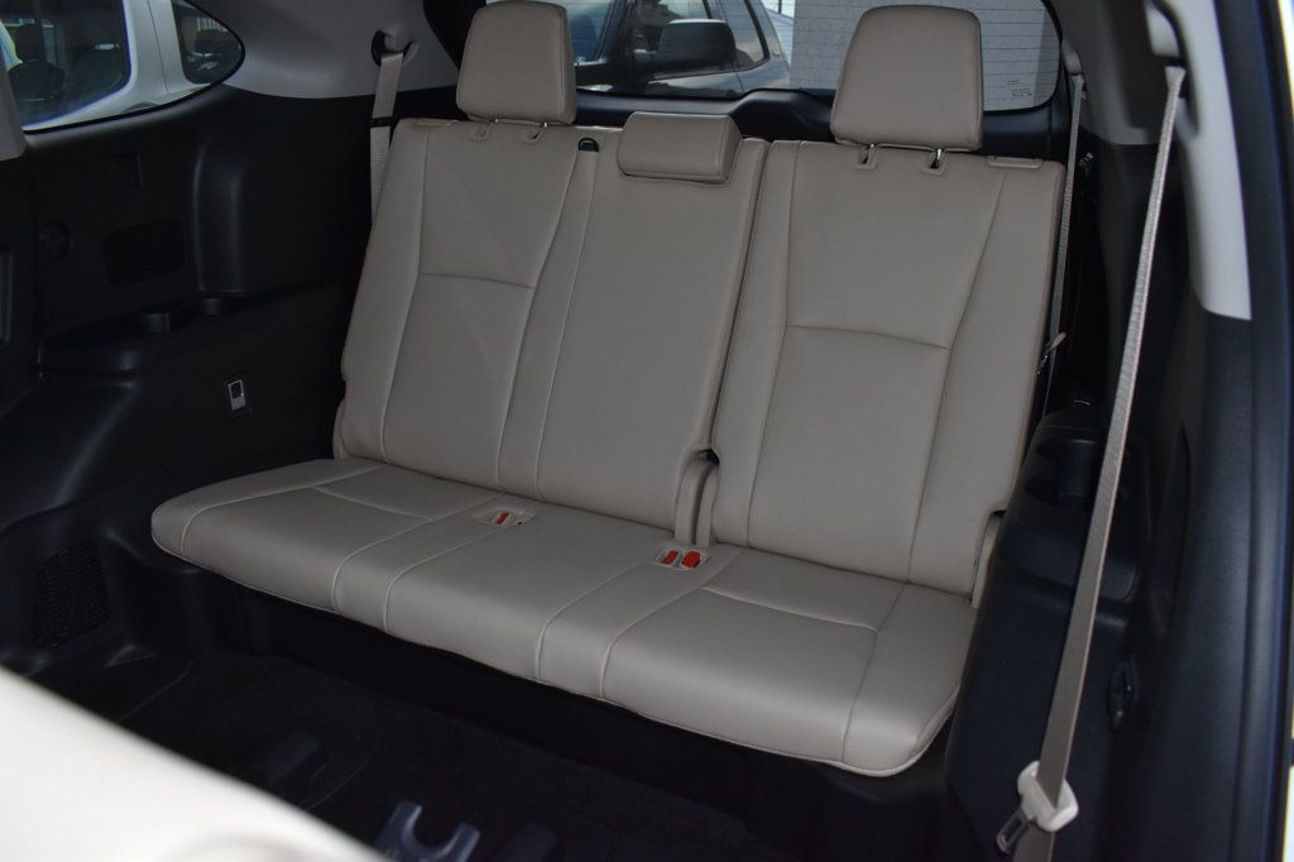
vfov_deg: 47.9
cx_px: 647
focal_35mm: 27
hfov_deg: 67.4
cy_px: 431
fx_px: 970
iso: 800
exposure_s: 1/125
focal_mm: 18
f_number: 5.6
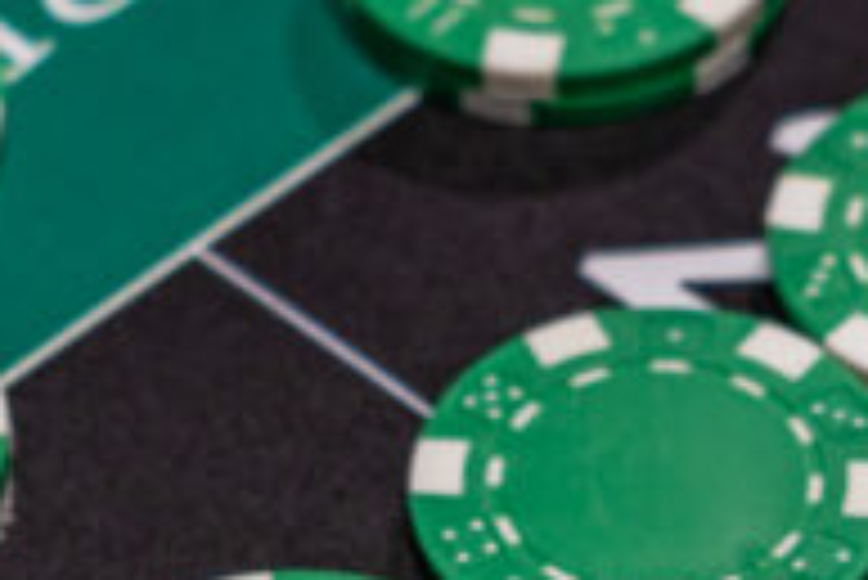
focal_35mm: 372
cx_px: 279
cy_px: 839
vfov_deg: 3.7
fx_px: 8976
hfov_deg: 5.5
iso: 400
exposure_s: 1/60
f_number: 4.5
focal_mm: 70
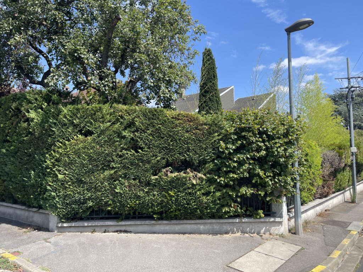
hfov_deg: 69.4
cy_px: 136
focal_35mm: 25
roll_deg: -0.1
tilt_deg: +4.6
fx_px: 262
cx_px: 182
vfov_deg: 54.9
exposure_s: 1/1739
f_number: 1.6
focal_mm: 5.1
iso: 32
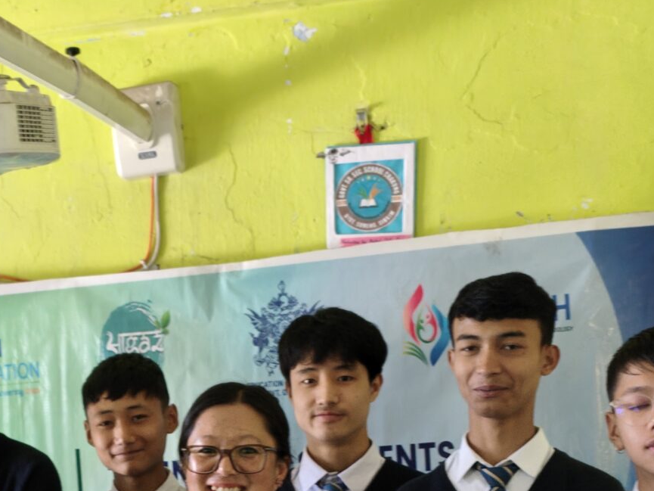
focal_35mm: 71
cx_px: 101
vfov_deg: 20.1
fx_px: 1342
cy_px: 486
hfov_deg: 26.7
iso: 400
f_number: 1.6
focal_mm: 5.84
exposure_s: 1/81.8
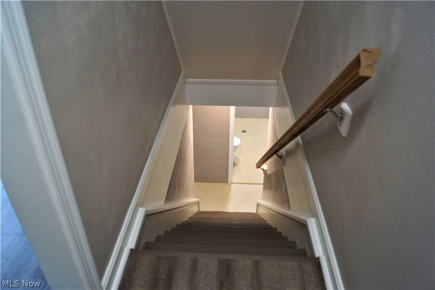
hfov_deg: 67.4
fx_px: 326
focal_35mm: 27
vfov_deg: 47.9
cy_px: 145
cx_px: 218
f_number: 4
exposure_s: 1/60
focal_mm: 18
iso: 800
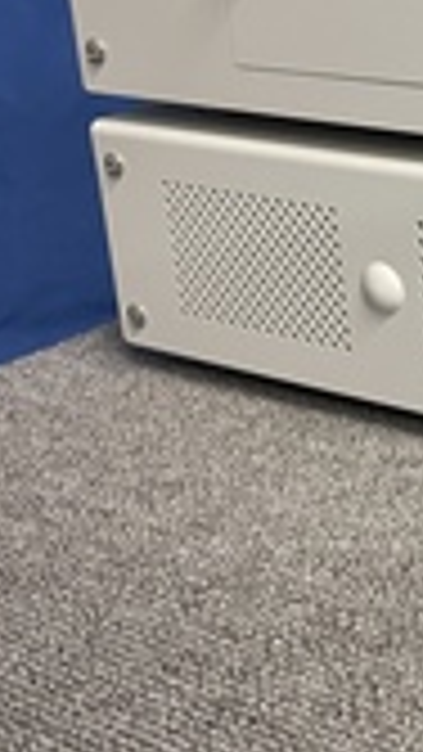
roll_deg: +2.4
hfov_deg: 15.3
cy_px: 86
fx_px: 1355
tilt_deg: -15.2
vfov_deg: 29.8
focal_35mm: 68
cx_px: 765
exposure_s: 1/50
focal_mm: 4.2
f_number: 1.6
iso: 125
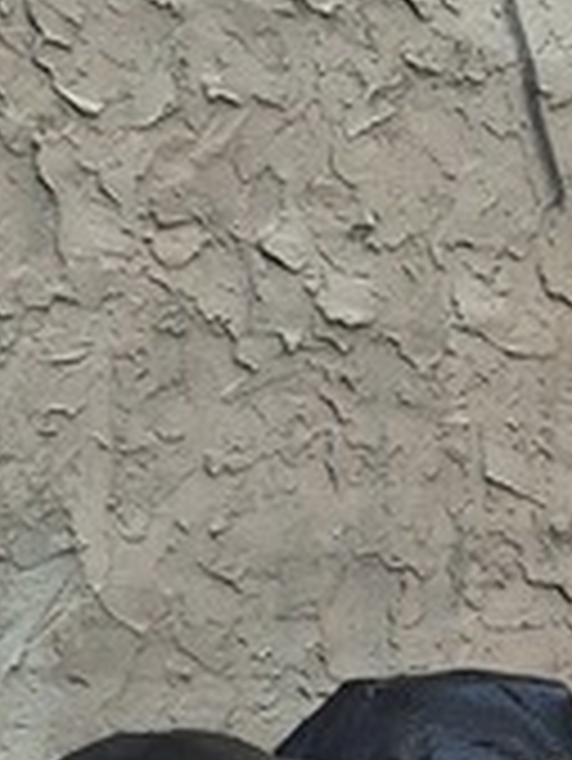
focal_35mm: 163
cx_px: 1995
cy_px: 1097
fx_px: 3587
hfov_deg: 7.4
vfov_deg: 11.7
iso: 200
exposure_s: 1/180
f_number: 1.8
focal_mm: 5.4
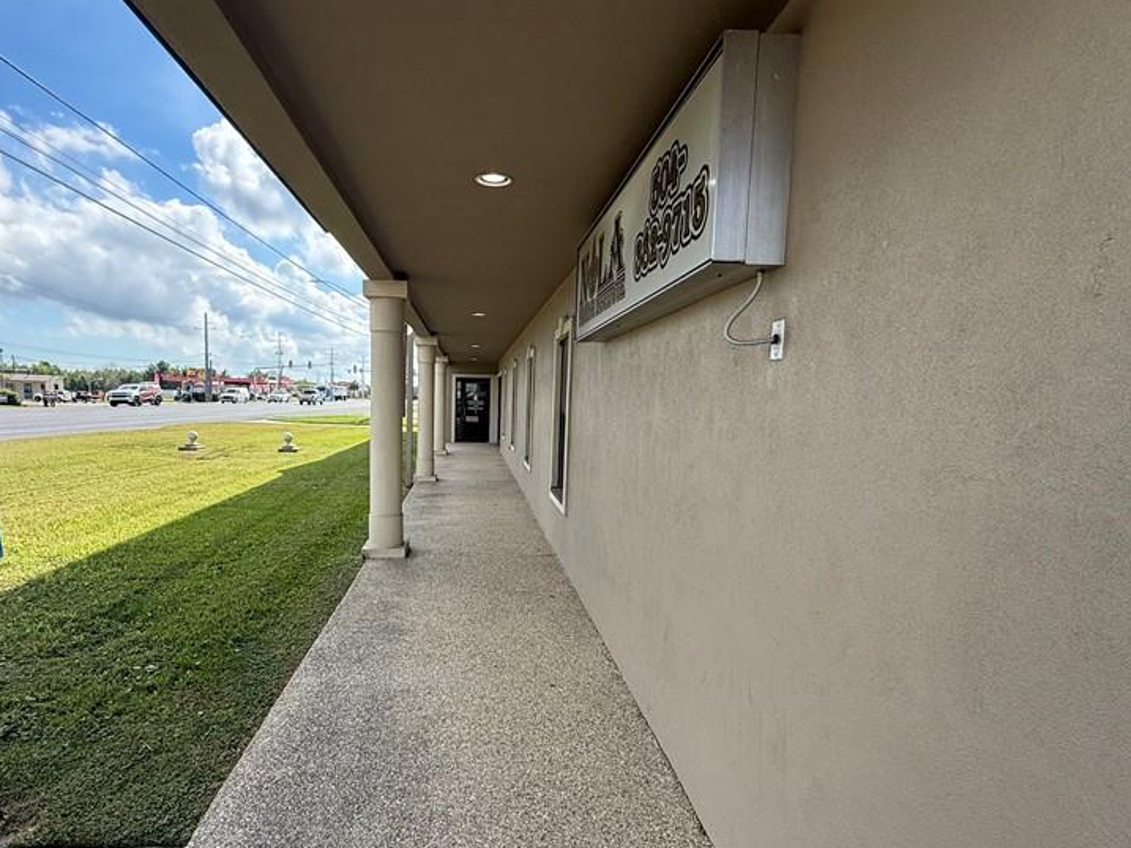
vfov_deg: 65.8
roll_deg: -1.6
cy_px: 468
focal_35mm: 20
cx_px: 476
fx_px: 654
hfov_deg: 81.1
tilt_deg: -5.8
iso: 64
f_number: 2.2
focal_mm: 2.22
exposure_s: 1/1211
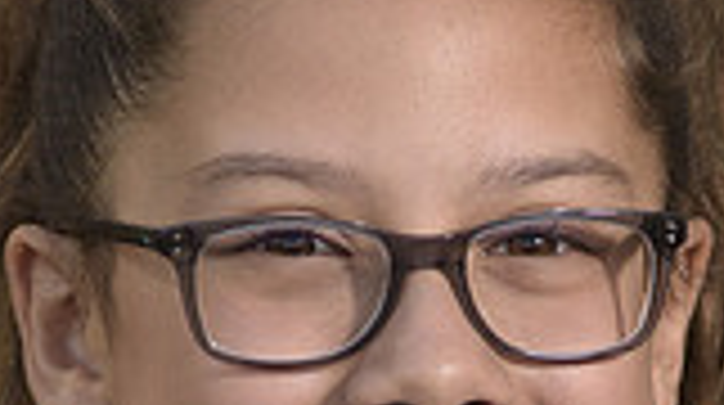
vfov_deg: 1.8
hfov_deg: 3.2
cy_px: 770
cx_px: 333
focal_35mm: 681
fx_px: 13054
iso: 160
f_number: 5
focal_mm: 180
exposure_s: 1/320
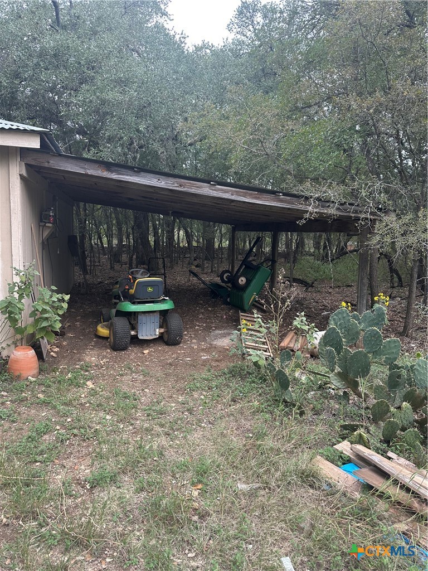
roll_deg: -2.8
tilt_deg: -8.4
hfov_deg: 56.8
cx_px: 214
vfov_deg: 71.6
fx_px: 396
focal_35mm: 24
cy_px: 286
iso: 80
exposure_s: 1/458
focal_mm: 6.86
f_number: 1.78
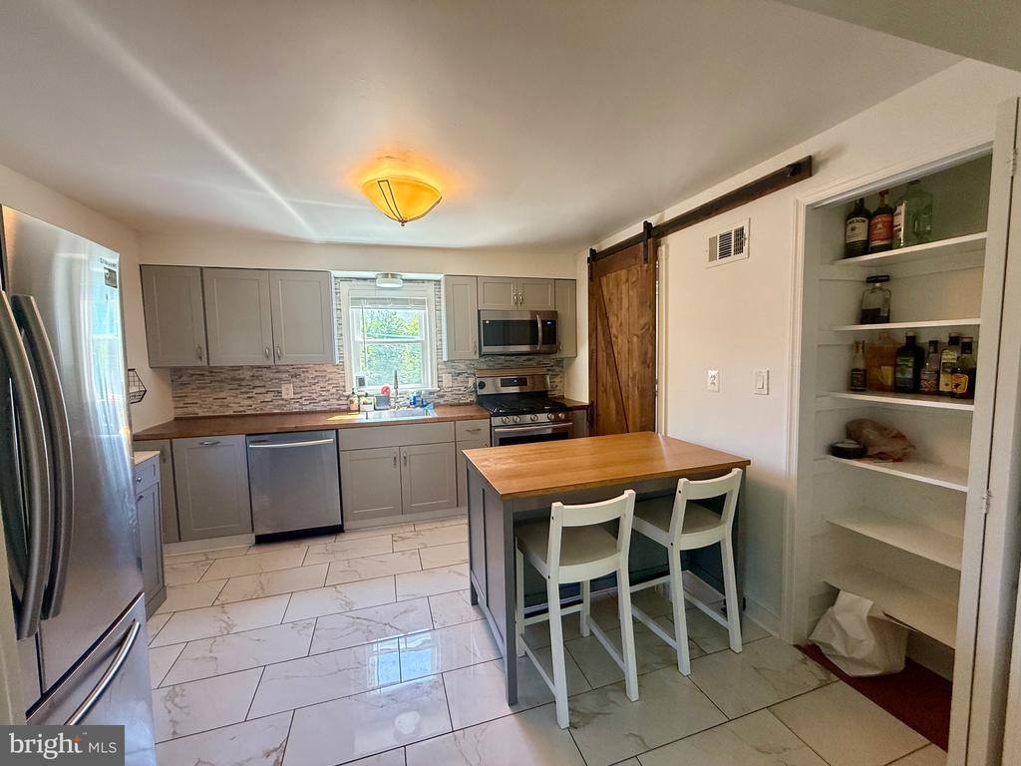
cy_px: 383
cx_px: 510
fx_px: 413
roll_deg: +0.6
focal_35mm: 14
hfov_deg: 102.1
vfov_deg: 85.7
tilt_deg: -4.3
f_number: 2.2
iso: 200
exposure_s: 1/120
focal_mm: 2.22
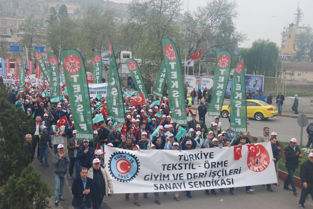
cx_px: 156
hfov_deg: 41.1
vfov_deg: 28.2
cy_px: 104
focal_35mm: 48
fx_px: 418
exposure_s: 1/160
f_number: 6.3
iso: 100
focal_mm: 32
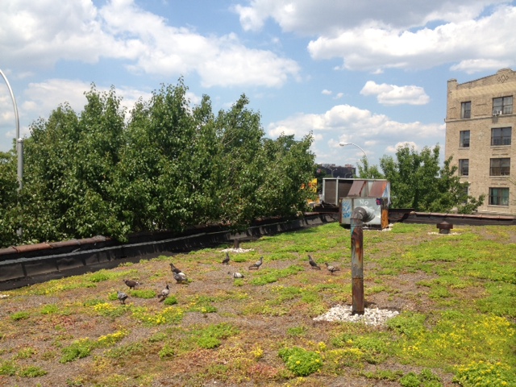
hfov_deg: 52.6
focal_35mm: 35
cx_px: 258
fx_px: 522
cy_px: 194
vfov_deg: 40.7
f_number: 2.4
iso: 64
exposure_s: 1/1493
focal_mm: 4.28
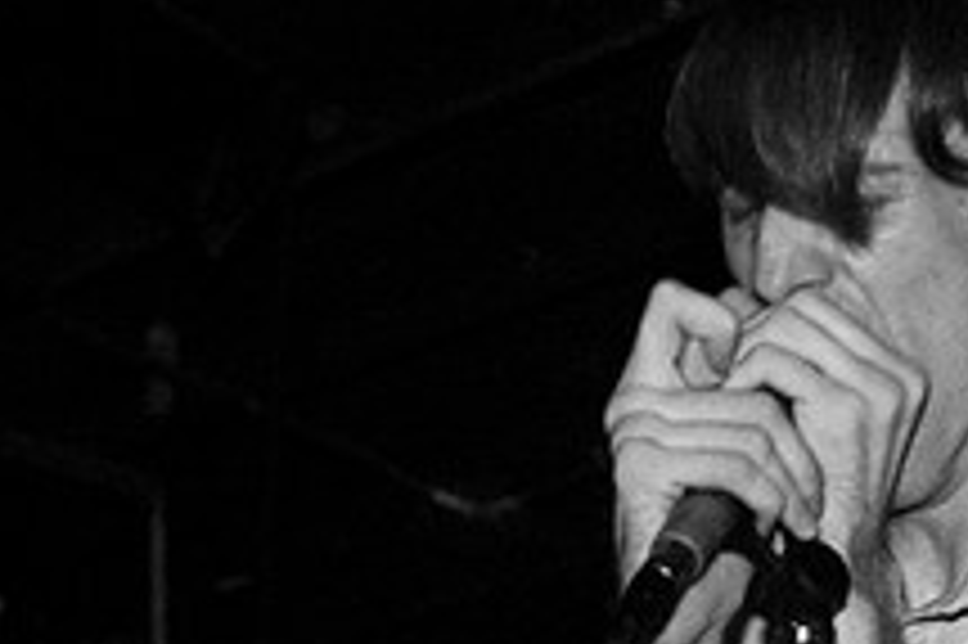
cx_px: 360
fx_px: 3798
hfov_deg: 14.5
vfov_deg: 9.5
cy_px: 824
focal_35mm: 141
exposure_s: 1/30
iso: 1600
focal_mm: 35
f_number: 2.8
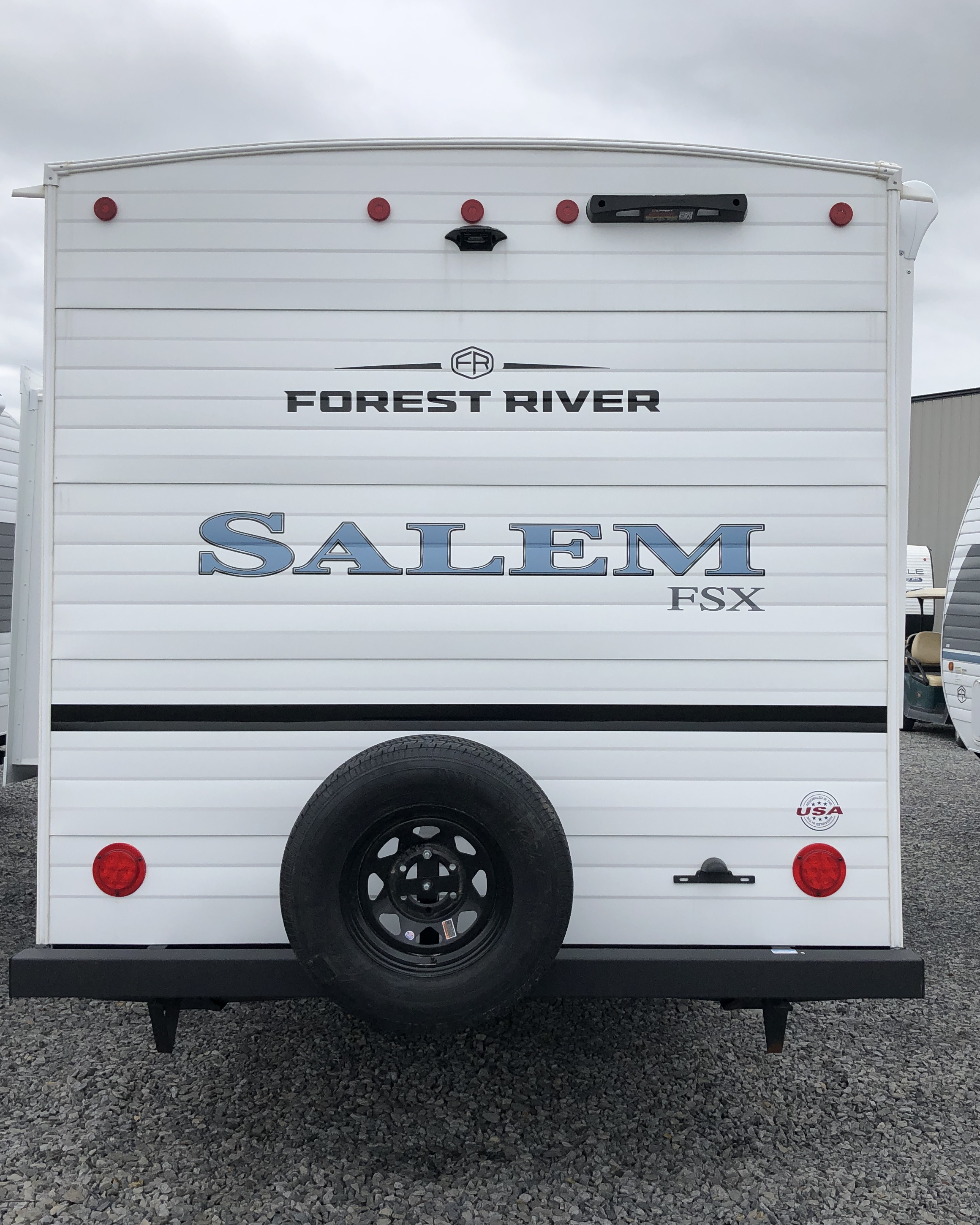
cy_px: 600
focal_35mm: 38
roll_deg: -1.6
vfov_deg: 47.9
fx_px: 1378
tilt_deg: -1.2
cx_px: 523
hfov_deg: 39.1
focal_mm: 3.99
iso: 20
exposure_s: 1/1845
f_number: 1.8
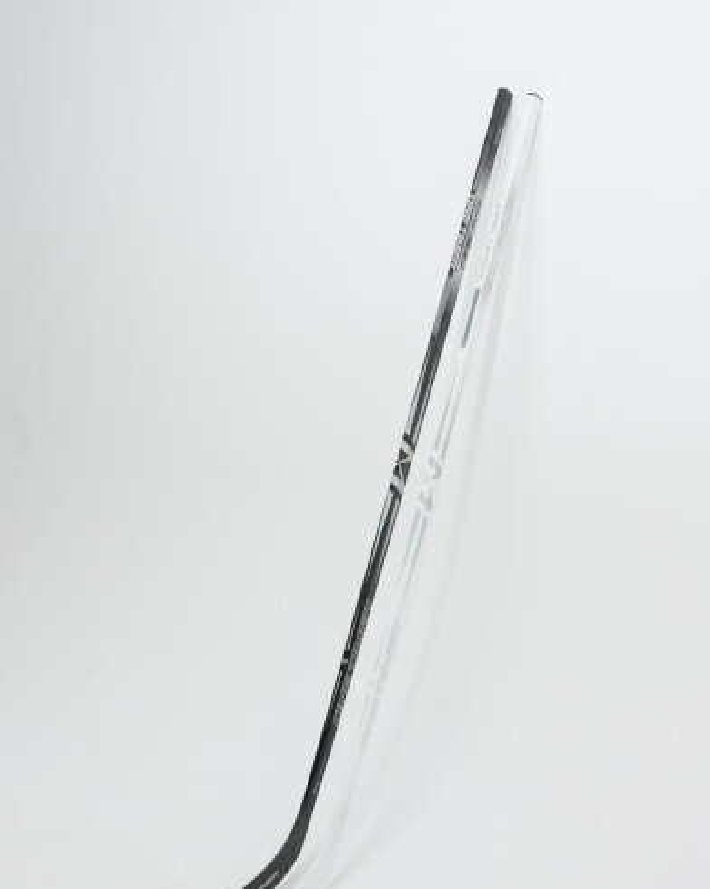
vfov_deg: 41.1
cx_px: 362
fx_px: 1183
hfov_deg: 33.4
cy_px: 516
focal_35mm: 45
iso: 160
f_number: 8
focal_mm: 26
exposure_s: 1/160
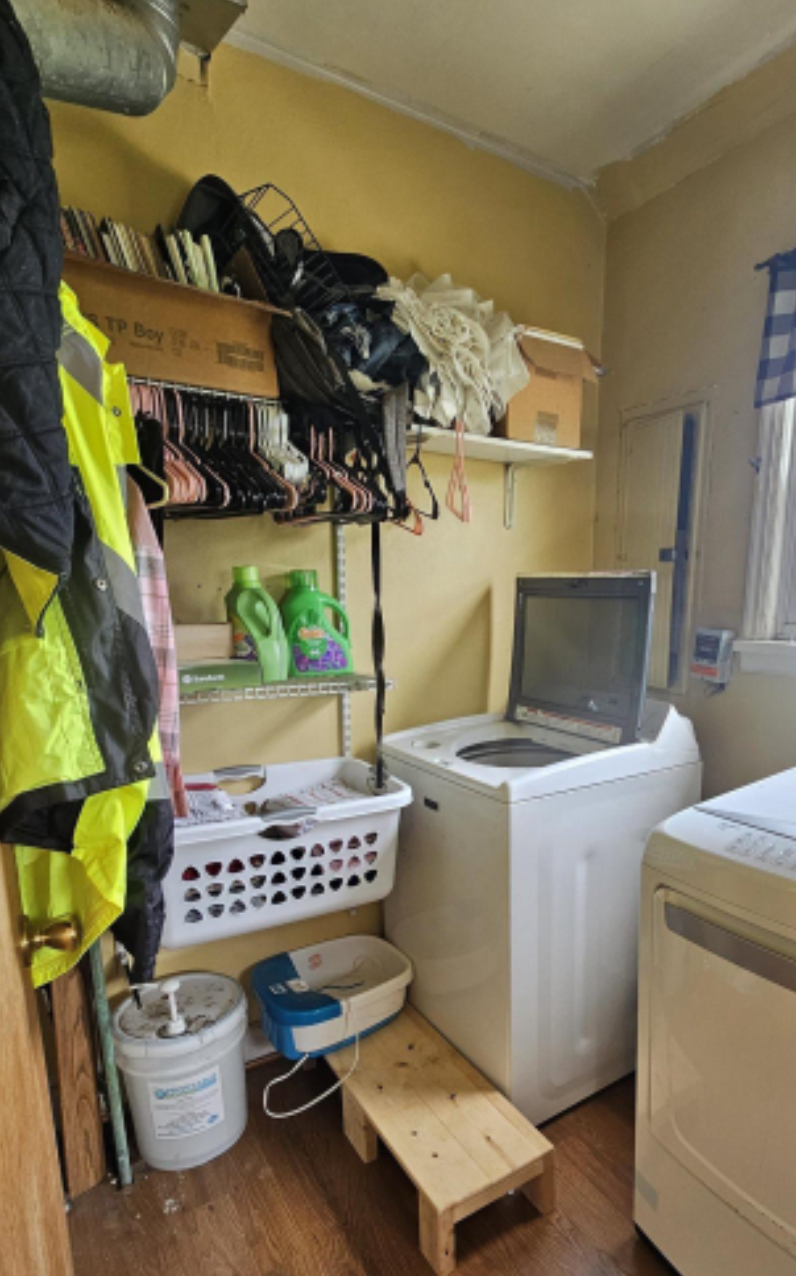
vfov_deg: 87.2
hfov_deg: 60.6
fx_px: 660
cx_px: 532
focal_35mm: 19
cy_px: 747
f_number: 2.2
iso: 125
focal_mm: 2.2
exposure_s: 1/60
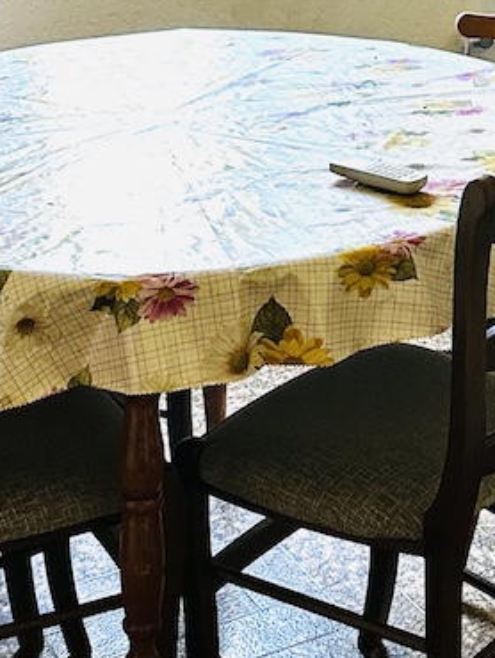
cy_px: -135
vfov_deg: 21.8
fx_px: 1581
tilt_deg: -6.7
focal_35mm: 83
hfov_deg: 17.7
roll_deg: +0.9
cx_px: 354
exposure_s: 1/102
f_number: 1.78
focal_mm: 6.86
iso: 250
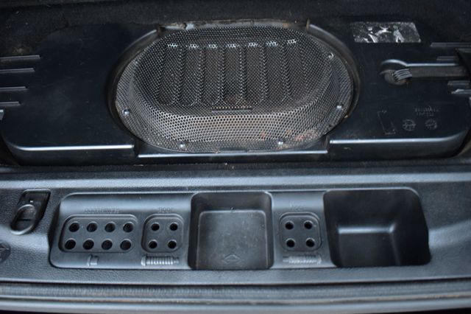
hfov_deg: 59.5
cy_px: 157
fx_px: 412
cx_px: 236
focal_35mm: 32
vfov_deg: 41.7
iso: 1600
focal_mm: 21
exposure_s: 1/10
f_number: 3.8
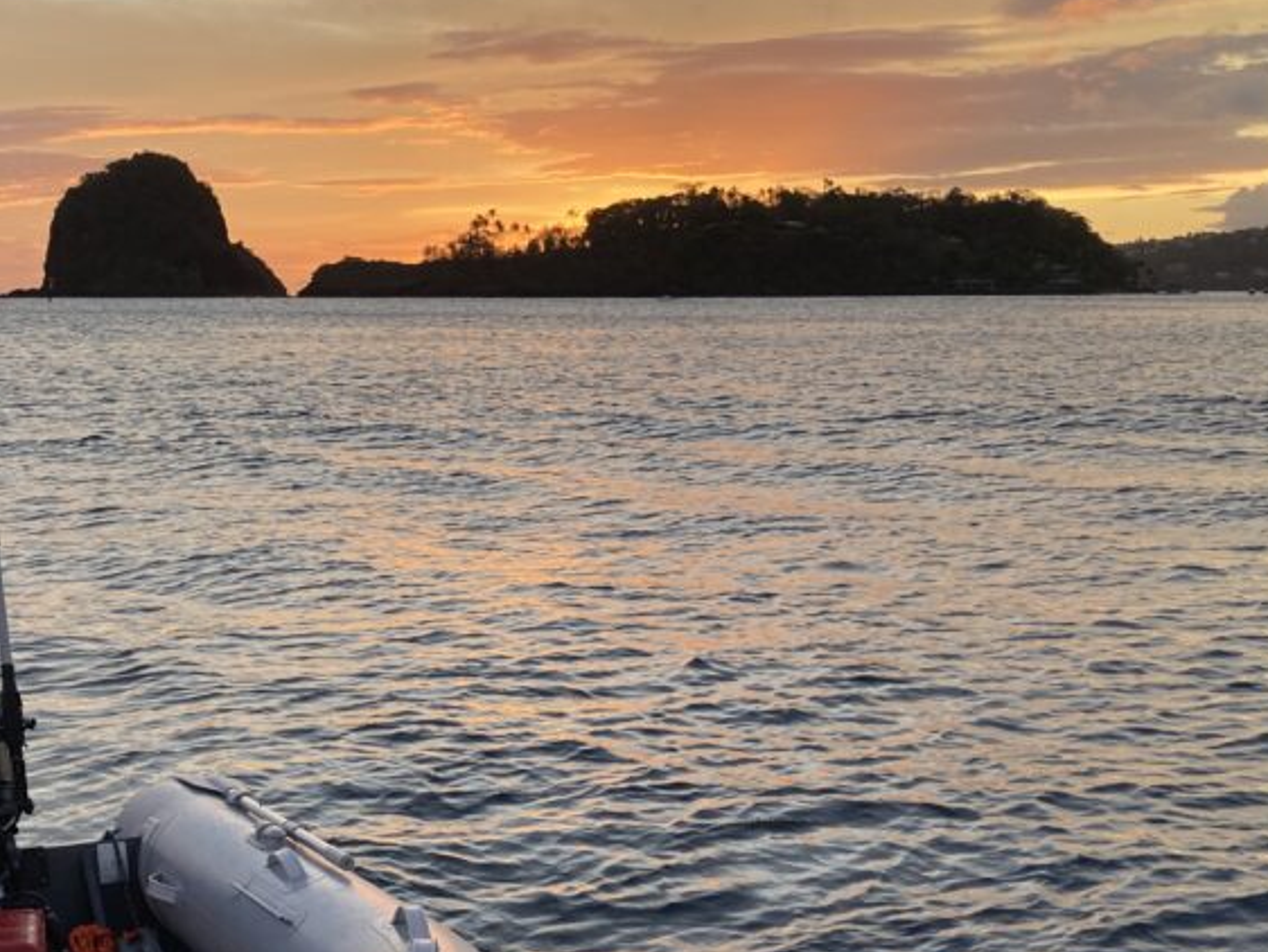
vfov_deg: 28.1
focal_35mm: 51
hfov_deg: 37.4
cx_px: 539
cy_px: 726
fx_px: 1869
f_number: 1.8
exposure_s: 1/222
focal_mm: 3.99
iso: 20
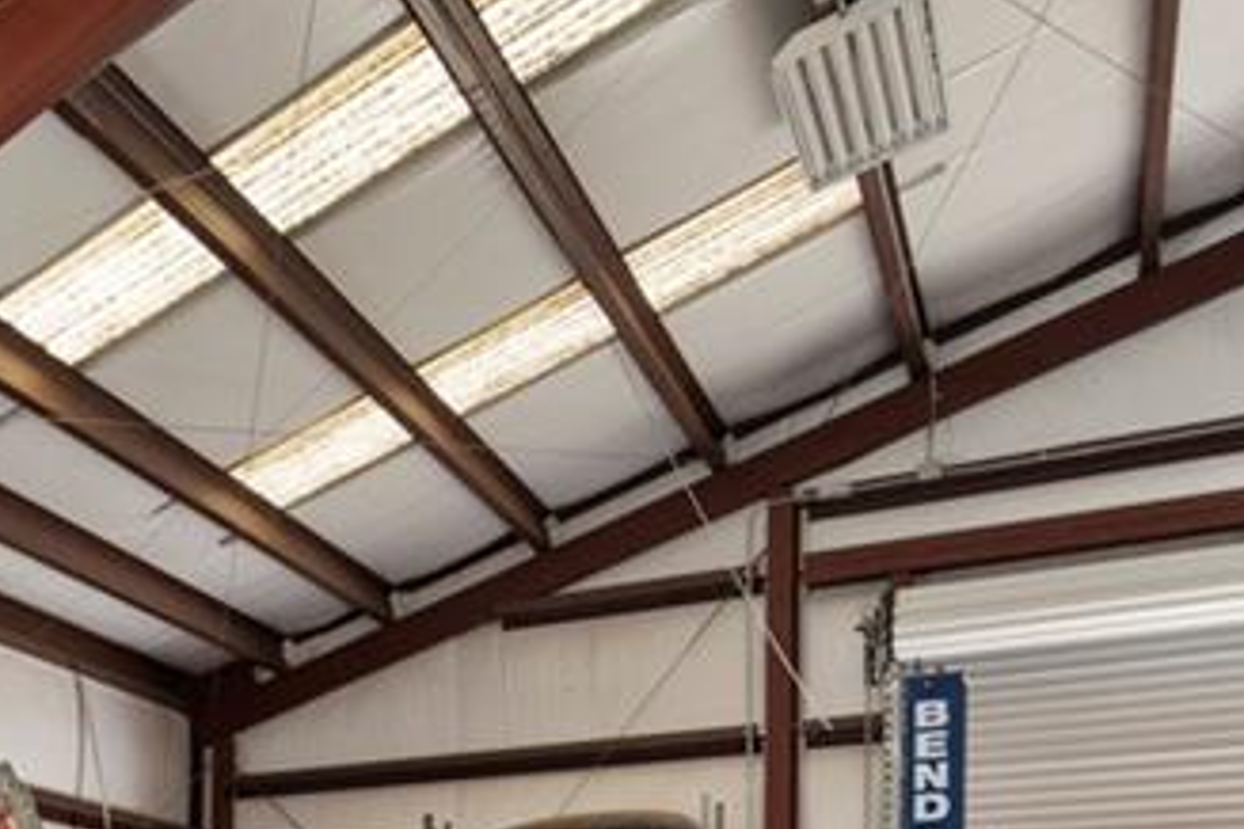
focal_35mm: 47
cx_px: -384
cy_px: 1046
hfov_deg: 31.8
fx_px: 1624
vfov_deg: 25.2
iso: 320
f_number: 8
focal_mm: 10
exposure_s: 1/15
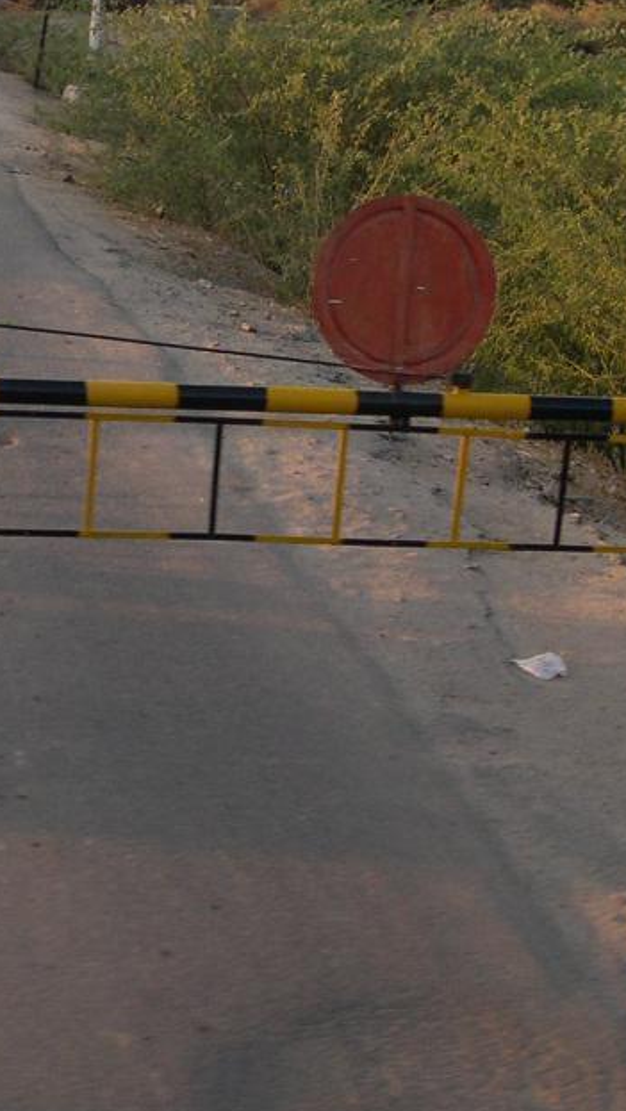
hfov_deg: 14.1
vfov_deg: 24.9
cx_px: 75
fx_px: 2505
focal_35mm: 85
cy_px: 382
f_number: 2.8
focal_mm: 8
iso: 100
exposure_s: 1/206
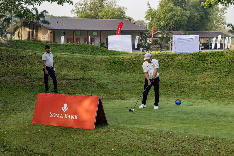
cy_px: 78
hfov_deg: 21.5
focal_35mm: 95
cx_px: 117
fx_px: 617
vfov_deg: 14.4
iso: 3600
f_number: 5.6
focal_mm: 95
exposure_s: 1/2500
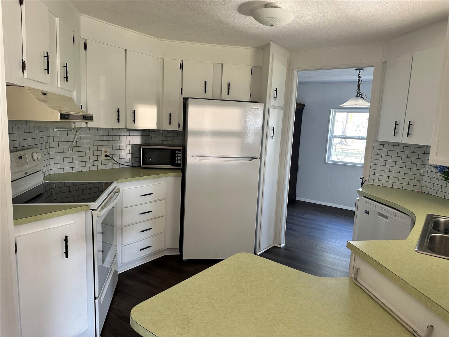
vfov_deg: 56.8
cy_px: 168
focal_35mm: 24
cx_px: 224
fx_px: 311
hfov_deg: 71.6
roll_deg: -3.2
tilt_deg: -6.5
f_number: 1.78
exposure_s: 1/64
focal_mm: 6.86
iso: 250
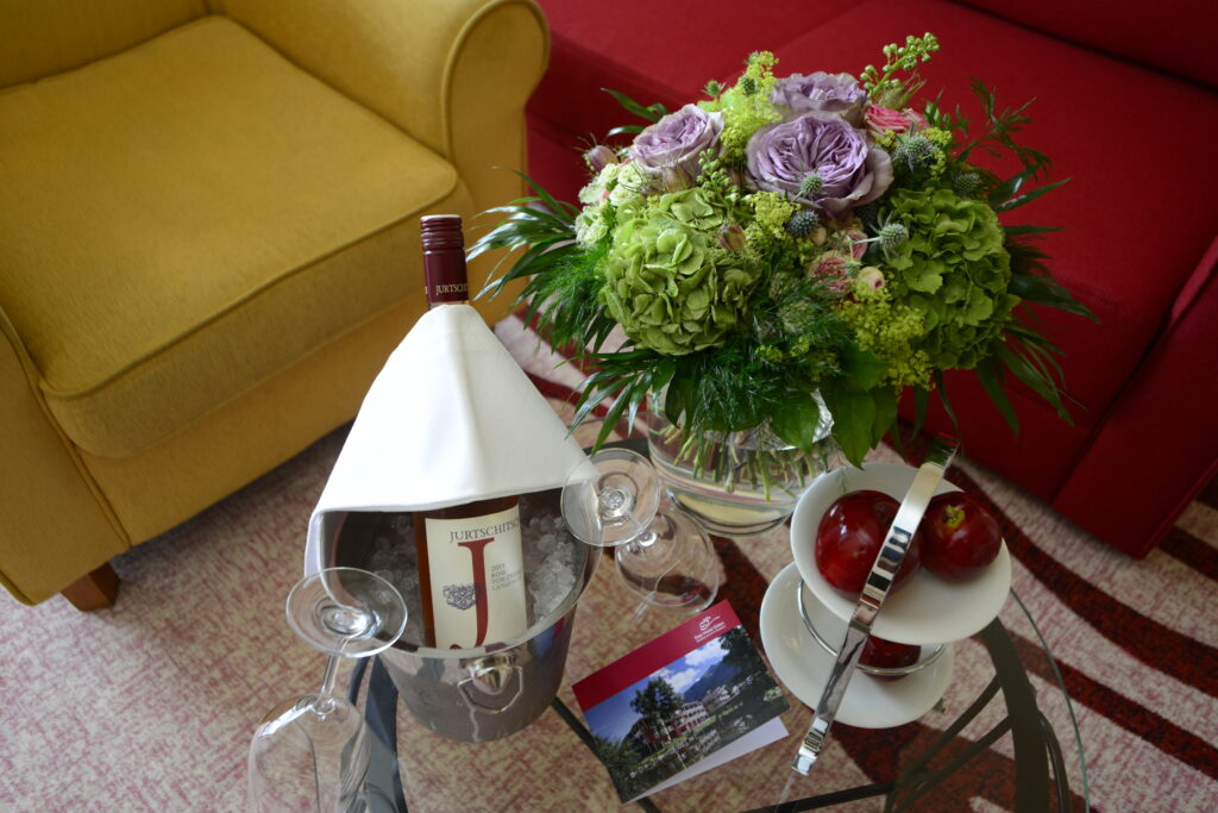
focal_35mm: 31
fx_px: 1049
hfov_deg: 60.3
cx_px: 609
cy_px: 406
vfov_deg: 42.3
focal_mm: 31
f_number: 4.5
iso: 900
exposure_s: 1/160
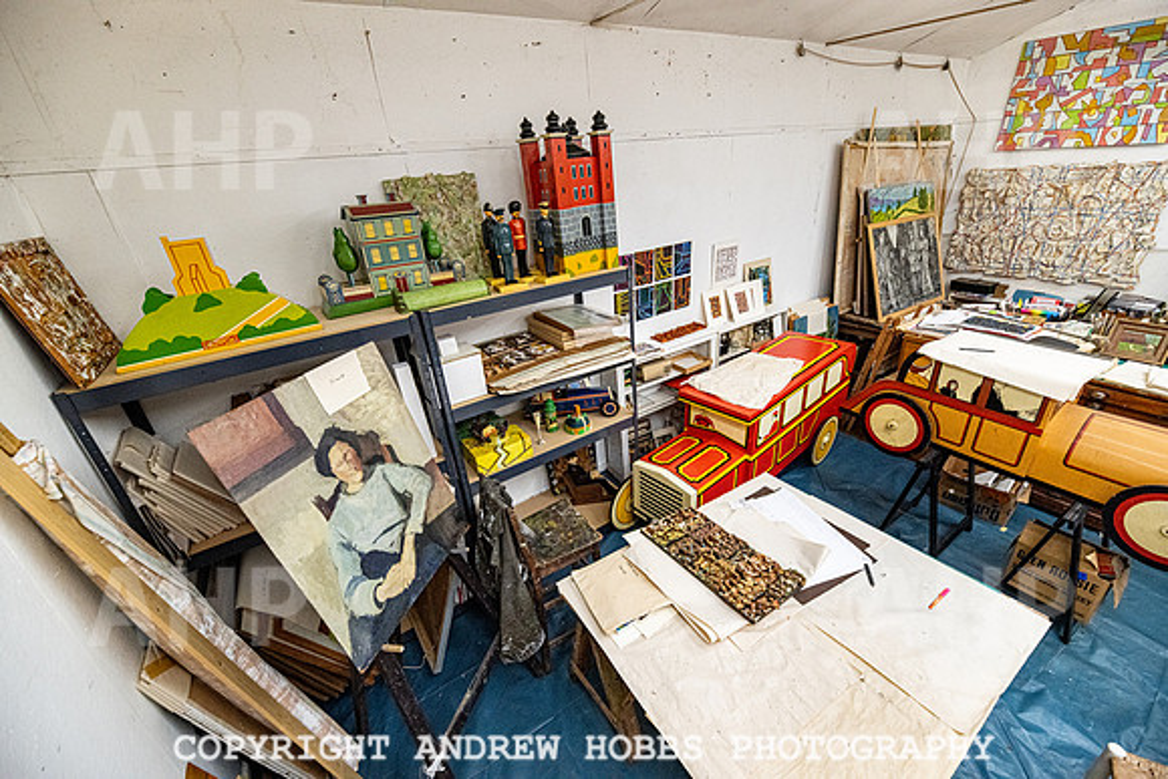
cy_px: 390
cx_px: 584
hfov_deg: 104.2
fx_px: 454
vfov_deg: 81.2
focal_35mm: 14
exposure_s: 1/320
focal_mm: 14
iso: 1000
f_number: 5
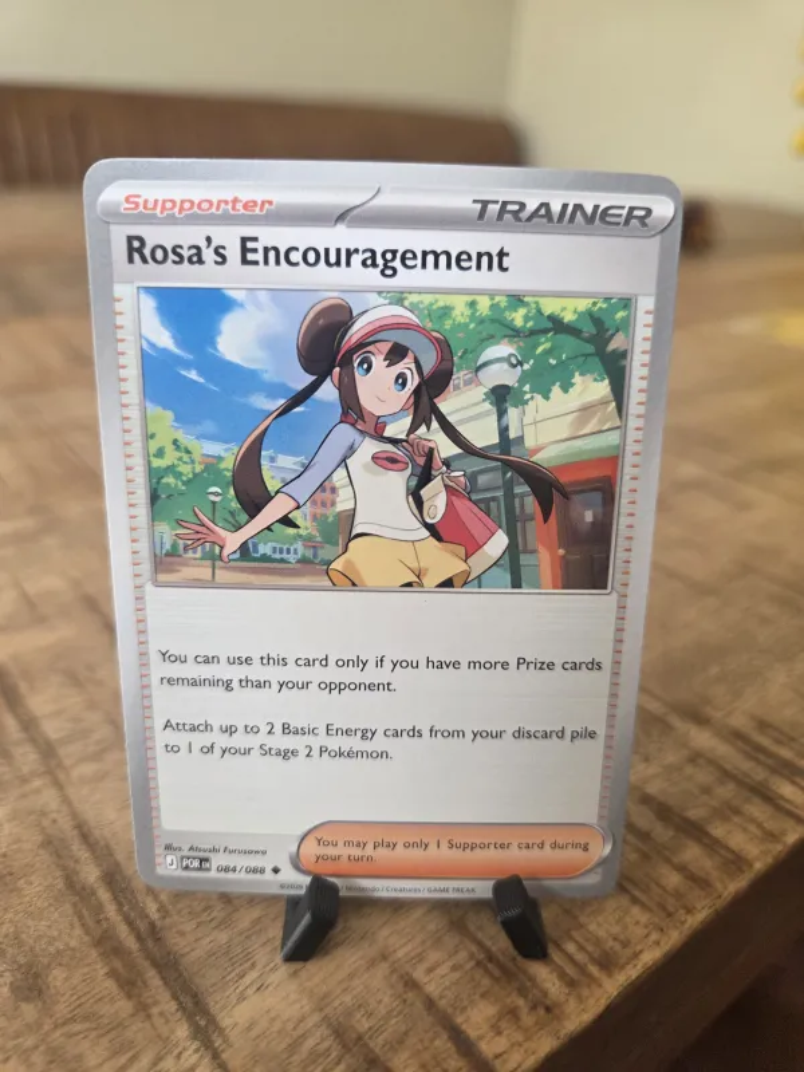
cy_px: 536
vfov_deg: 73.9
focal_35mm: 23
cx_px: 402
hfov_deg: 58.9
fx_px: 712
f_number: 1.8
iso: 200
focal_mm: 5.4
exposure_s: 1/180
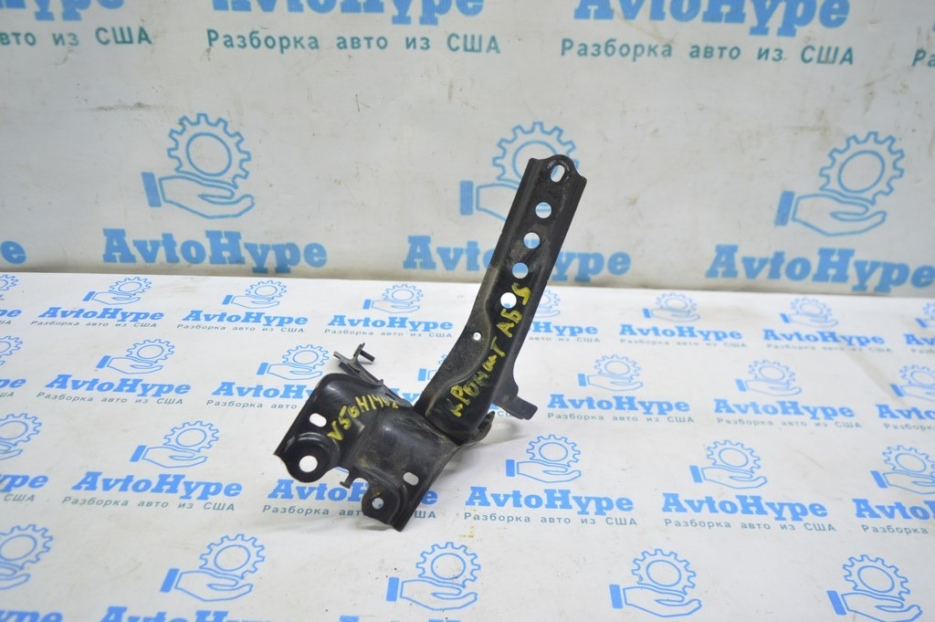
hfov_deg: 62.0
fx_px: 779
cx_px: 468
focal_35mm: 30
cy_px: 311
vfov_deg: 43.5
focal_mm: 20
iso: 400
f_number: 3.8
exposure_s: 1/40
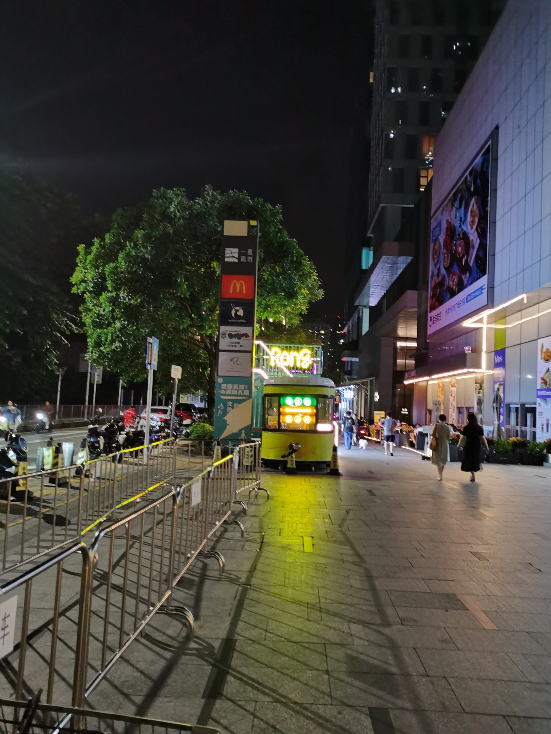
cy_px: 367
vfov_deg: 65.3
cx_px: 276
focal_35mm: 27
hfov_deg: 51.4
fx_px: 573
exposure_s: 1/33.3
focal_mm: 5.58
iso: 500
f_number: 1.8
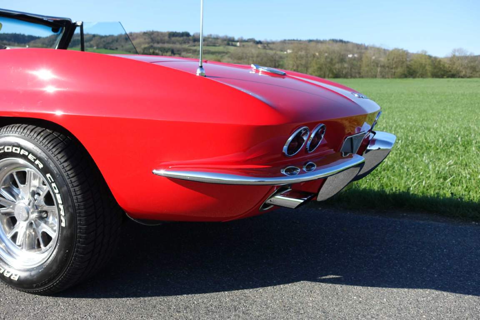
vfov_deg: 32.6
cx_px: 240
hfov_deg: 47.4
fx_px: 547
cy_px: 160
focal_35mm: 41
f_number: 4
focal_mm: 14.9
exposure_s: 1/500
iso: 125
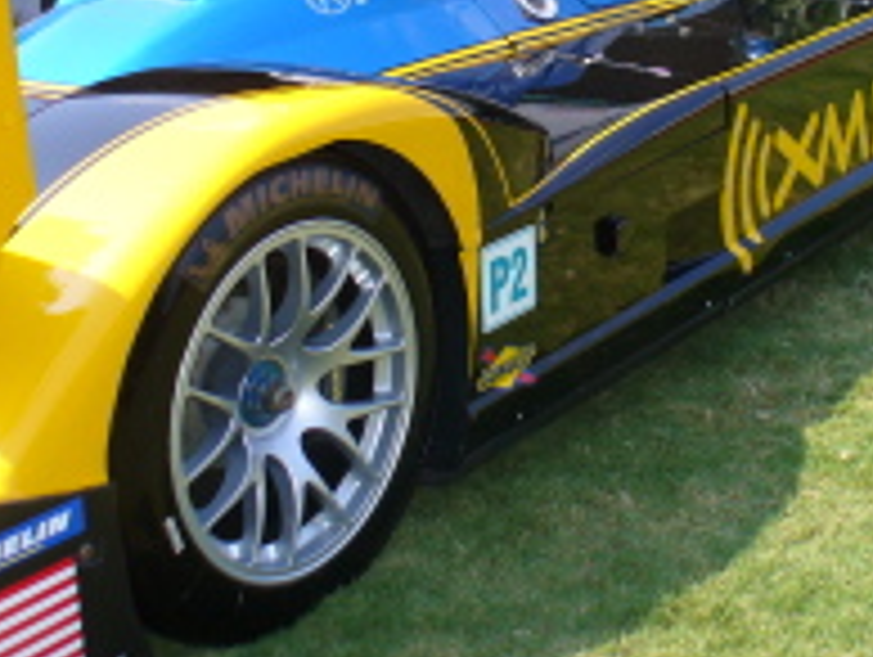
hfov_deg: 28.8
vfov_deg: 21.8
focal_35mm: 67
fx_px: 1692
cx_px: 576
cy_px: 194
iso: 80
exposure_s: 1/400
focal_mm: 6.1
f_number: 2.8
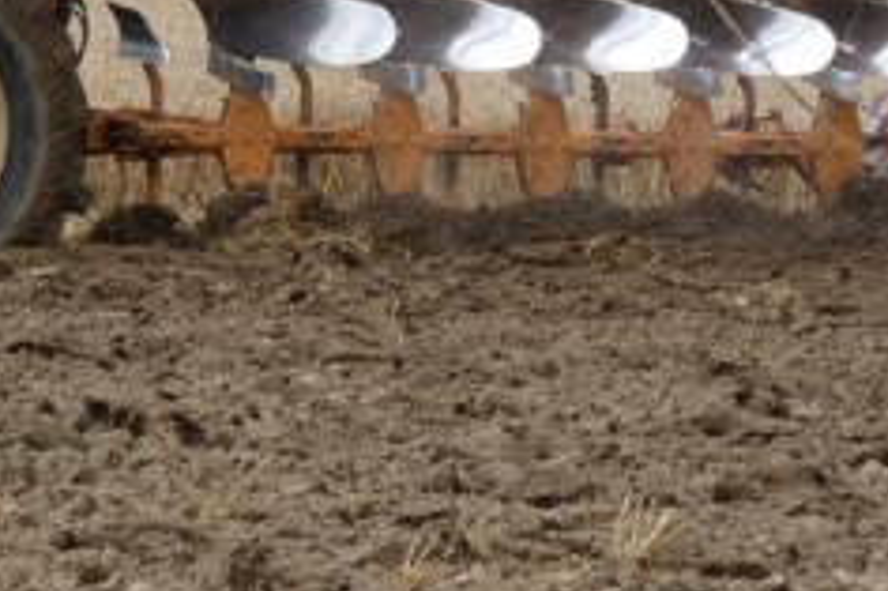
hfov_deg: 1.6
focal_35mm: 1312
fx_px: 32339
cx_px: 49
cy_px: -425
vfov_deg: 1.0
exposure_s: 1/400
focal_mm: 66.7
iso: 80
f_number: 5.6
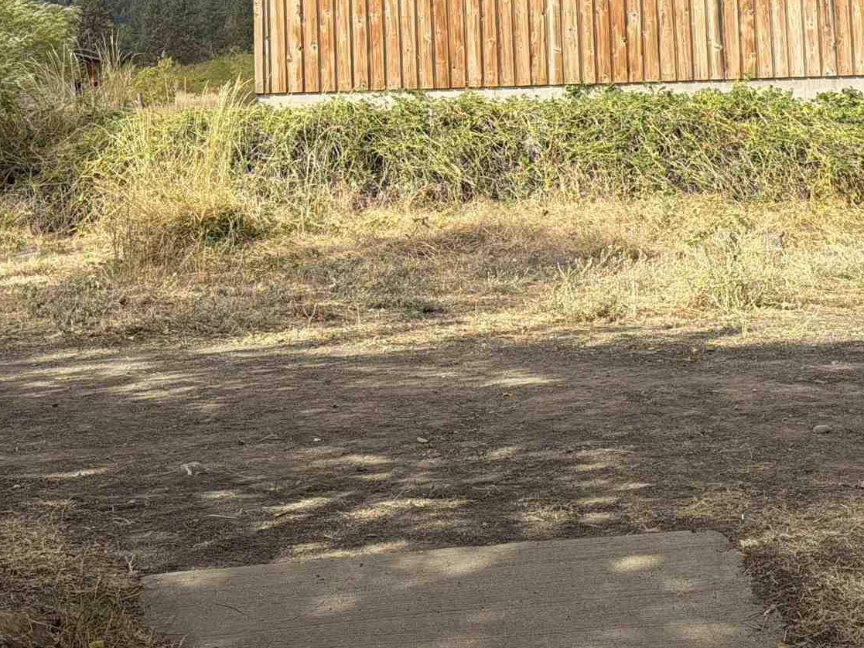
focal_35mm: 66
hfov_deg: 29.3
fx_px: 1648
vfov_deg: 21.9
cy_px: 115
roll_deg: +2.6
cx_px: 504
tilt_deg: +5.8
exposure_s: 1/2053
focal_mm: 6.76
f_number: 1.78
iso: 80
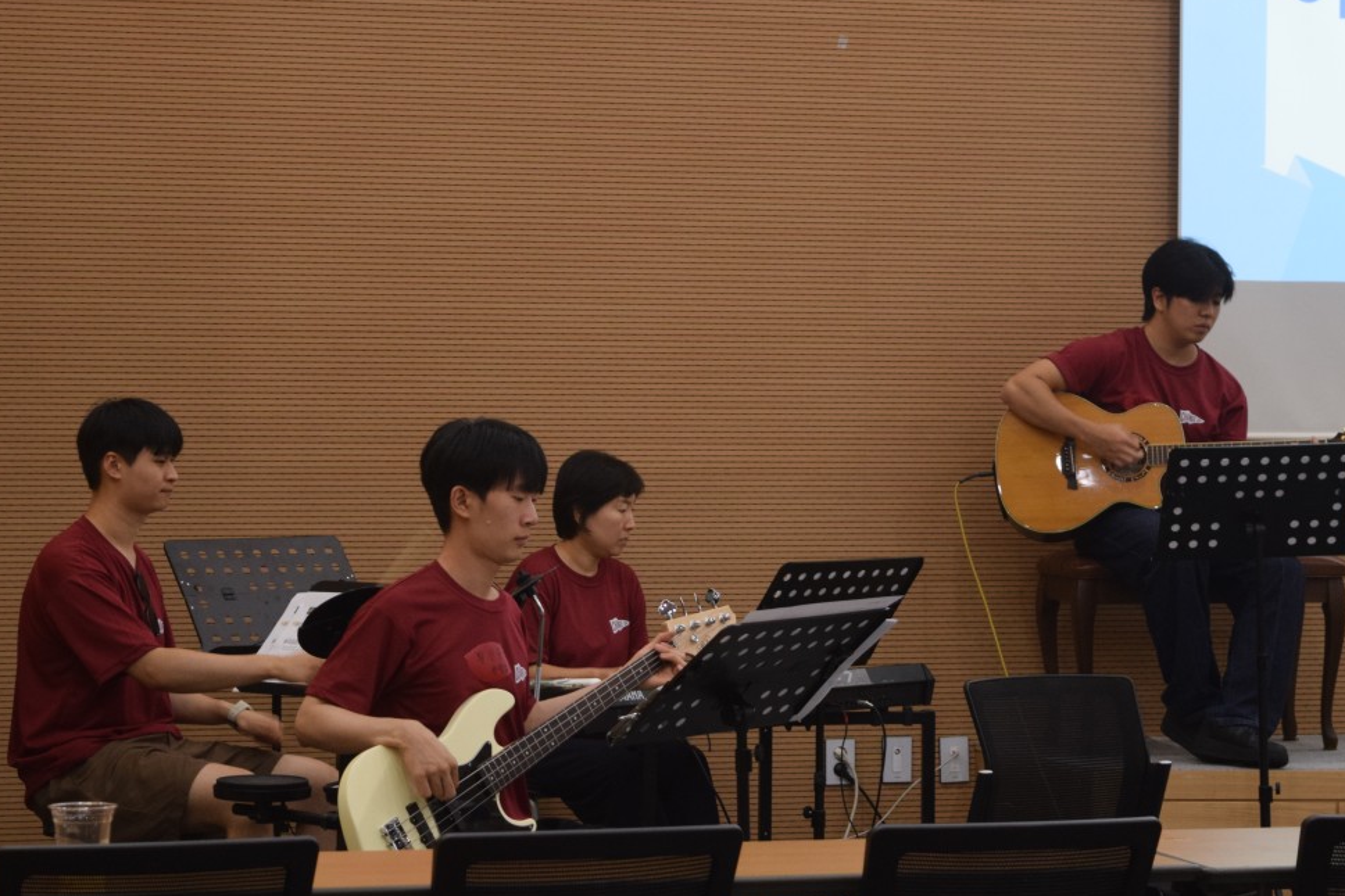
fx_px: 3848
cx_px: 716
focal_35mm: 103
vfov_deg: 13.3
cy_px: 439
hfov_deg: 19.8
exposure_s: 1/60
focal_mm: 52
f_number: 5.6
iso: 1100
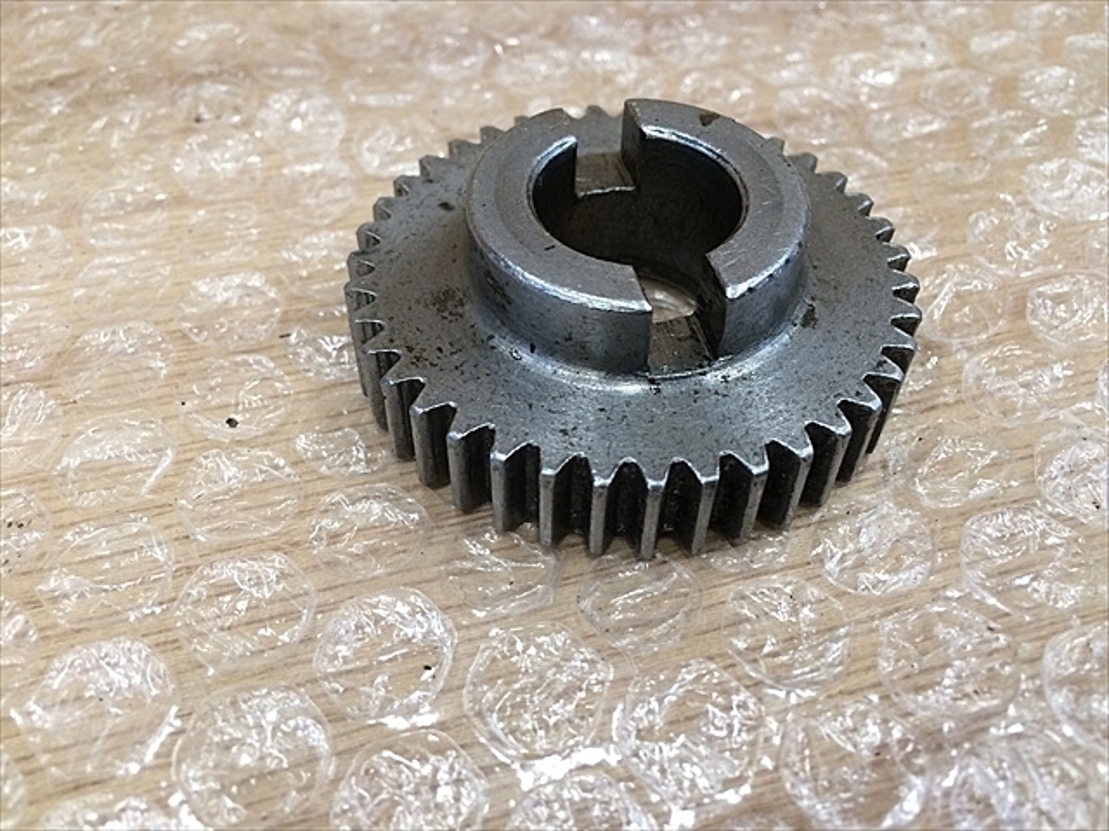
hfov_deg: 61.7
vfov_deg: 48.2
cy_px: 416
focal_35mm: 29
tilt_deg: -50.4
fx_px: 929
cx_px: 554
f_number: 2.2
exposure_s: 1/30
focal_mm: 4.15
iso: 100
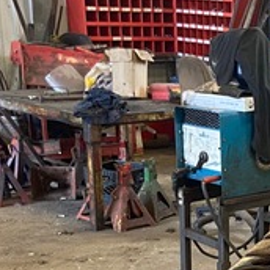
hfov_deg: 15.5
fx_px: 944
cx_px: 342
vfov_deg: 15.7
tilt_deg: -22.5
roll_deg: -2.0
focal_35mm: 107
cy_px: 327
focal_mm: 4.25
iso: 160
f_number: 1.8
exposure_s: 1/60
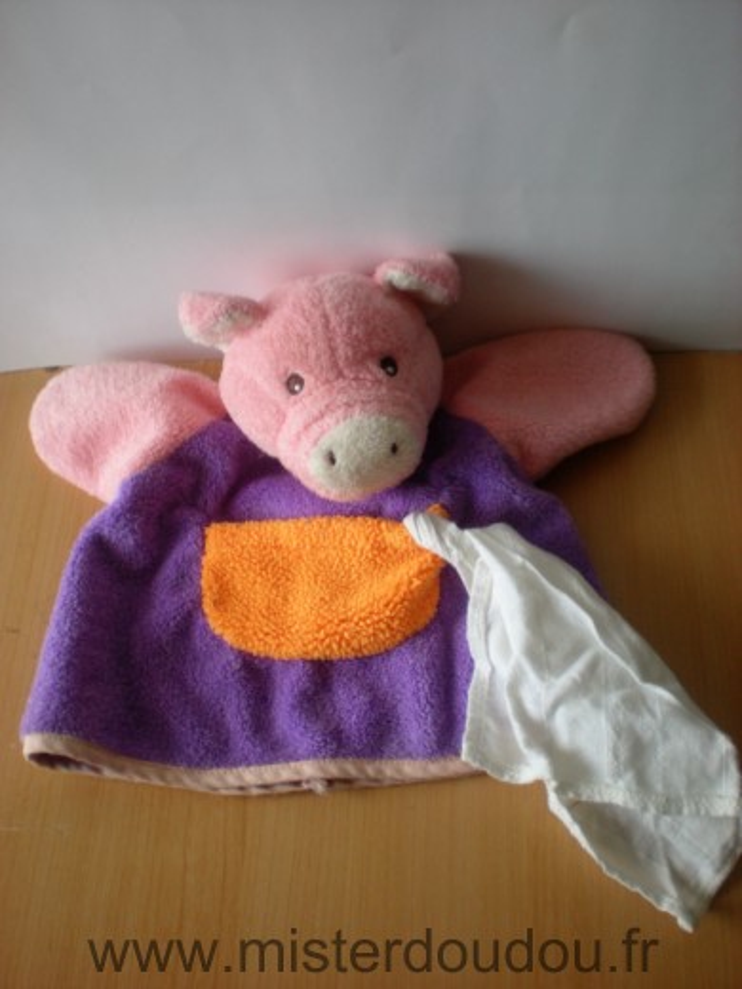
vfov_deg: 49.0
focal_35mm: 38
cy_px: 494
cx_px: 371
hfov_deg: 37.7
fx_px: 1086
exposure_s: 1/60
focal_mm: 6.3
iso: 115
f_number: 3.1
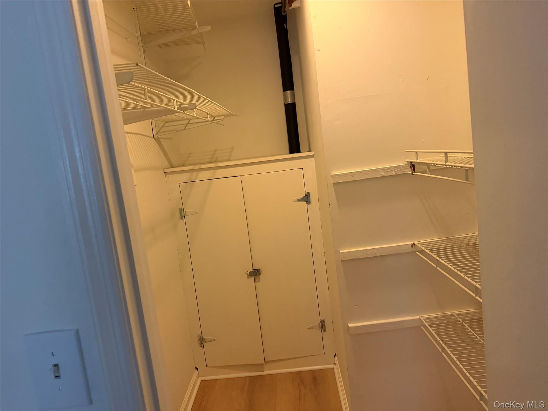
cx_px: 274
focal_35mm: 24
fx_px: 380
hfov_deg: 71.6
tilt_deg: -8.6
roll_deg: +8.6
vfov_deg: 56.8
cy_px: 206
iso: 800
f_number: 1.78
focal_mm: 6.76
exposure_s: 1/60
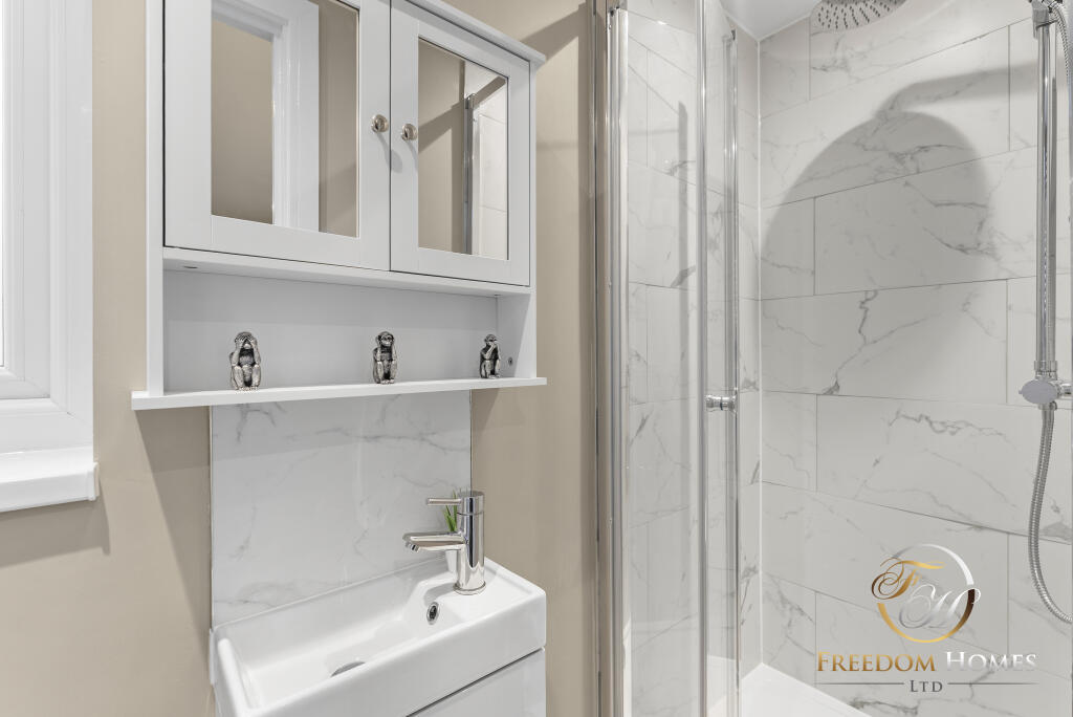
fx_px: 471
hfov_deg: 97.4
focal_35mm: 16
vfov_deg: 74.5
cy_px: 358
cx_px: 536
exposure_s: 1/4
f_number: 5.6
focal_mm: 15.8
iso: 250
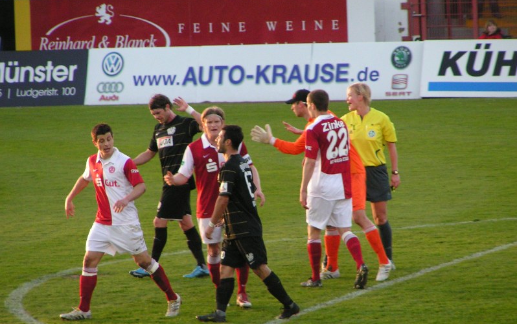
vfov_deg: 3.3
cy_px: 186
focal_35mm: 404
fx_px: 5693
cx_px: 258
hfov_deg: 5.2
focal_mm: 58
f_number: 3.5
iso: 200
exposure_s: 1/250
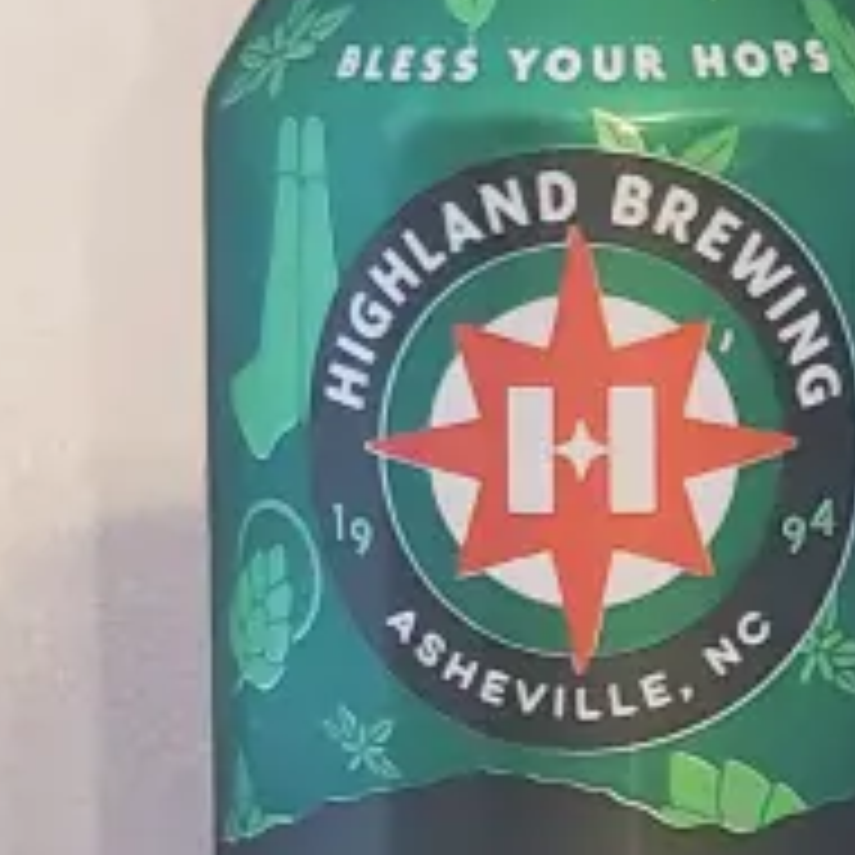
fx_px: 2711
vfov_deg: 17.8
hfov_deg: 17.9
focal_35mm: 97
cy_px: 648
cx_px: 567
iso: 400
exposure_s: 1/15
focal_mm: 6
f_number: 2.4
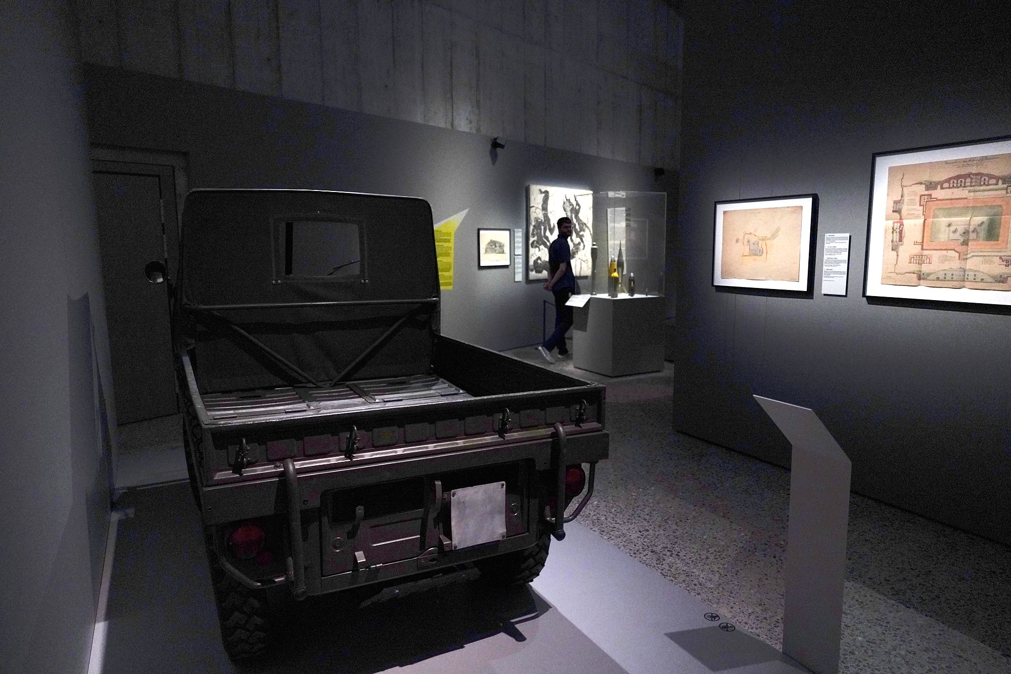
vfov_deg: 53.1
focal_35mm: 24
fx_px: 674
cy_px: 337
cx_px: 506
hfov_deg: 73.7
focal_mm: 24
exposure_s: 1/80
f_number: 2.8
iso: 3200
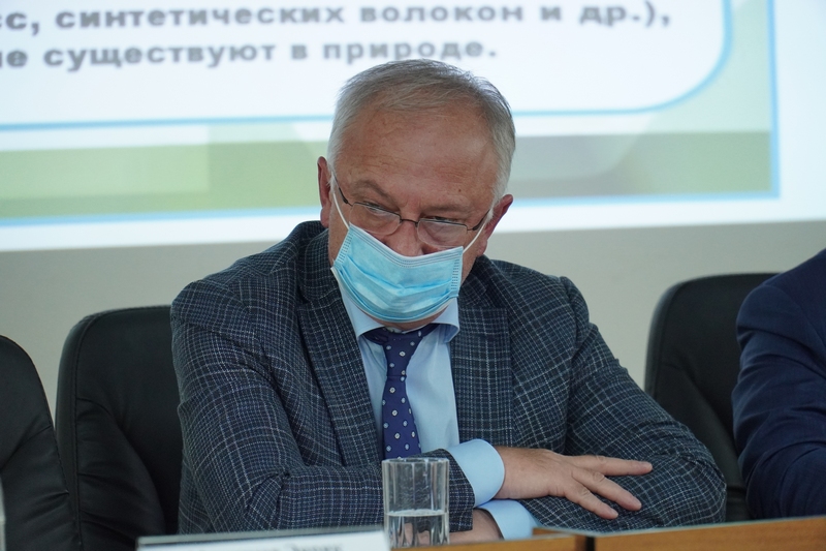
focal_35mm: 154
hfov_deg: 13.3
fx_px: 3544
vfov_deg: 8.9
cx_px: 413
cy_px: 276
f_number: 4
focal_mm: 103
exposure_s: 1/80
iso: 2000
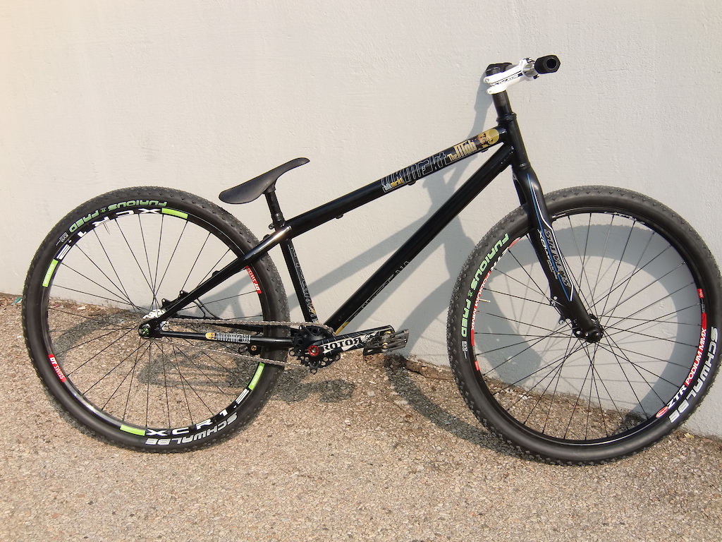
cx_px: 361
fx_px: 980
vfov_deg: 30.9
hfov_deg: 40.4
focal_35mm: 47
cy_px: 271
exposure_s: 1/400
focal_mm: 8.4
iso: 64
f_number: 4
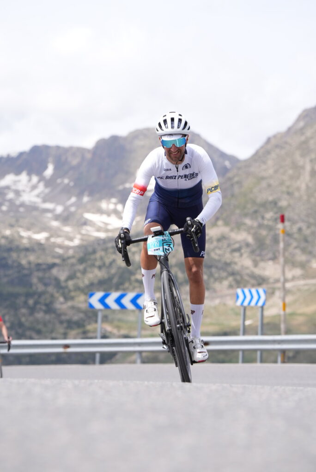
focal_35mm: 135
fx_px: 1775
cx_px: 158
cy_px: 236
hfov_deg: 10.2
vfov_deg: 15.2
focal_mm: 135
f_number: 5
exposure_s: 1/1250
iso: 320
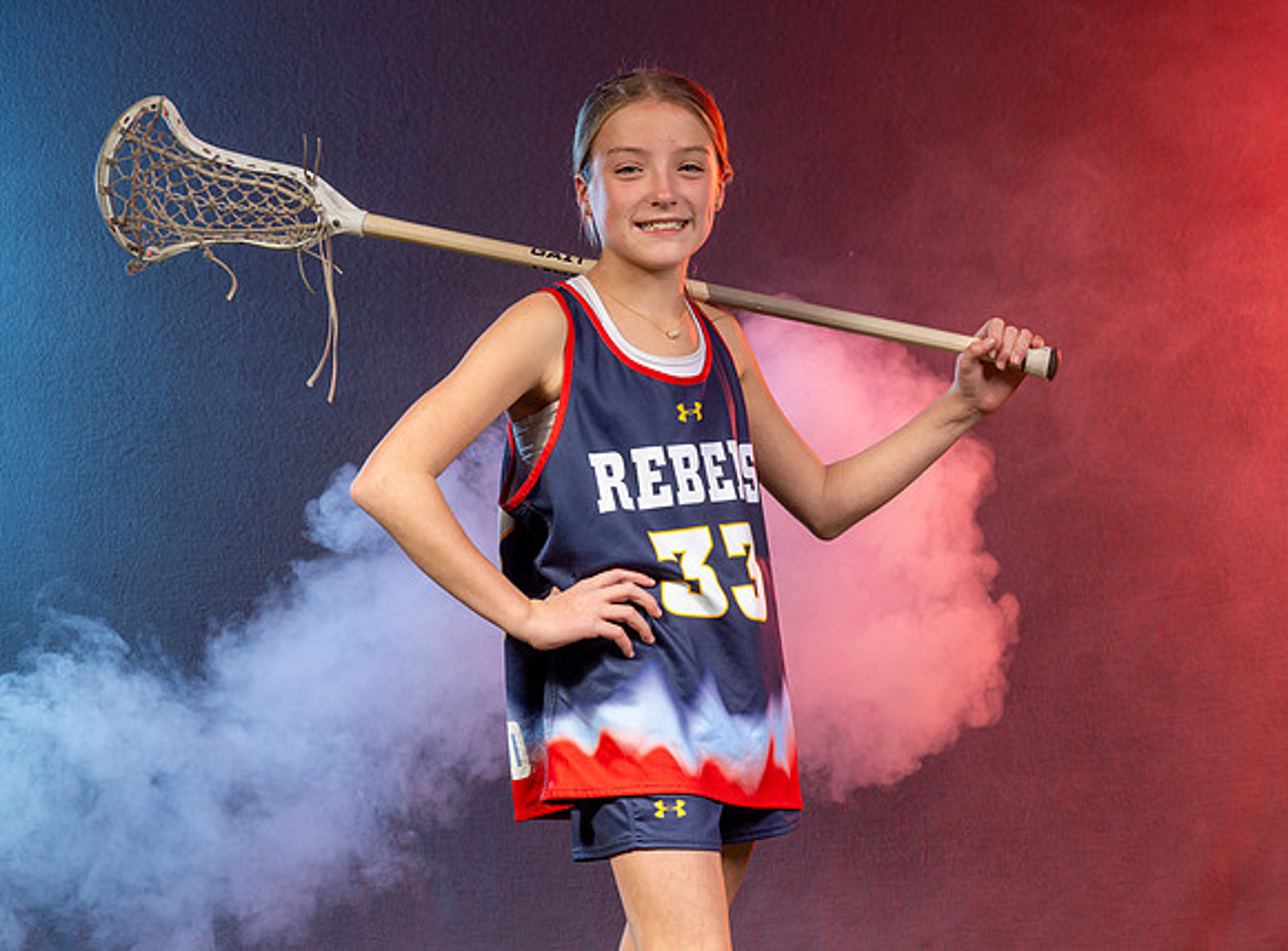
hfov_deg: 15.6
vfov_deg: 11.5
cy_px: 501
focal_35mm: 127
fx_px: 4708
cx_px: 724
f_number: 8
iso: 64
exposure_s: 1/200
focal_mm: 97
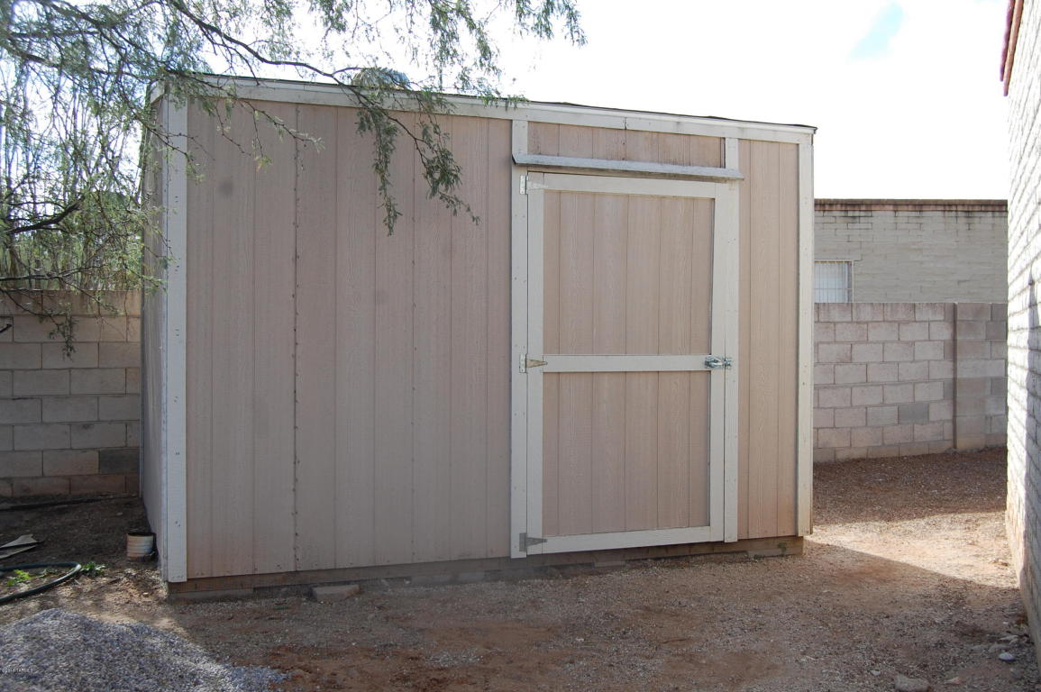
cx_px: 520
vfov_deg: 34.1
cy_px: 346
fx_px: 1127
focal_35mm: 39
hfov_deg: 49.6
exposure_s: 1/200
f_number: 7.1
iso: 200
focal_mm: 26
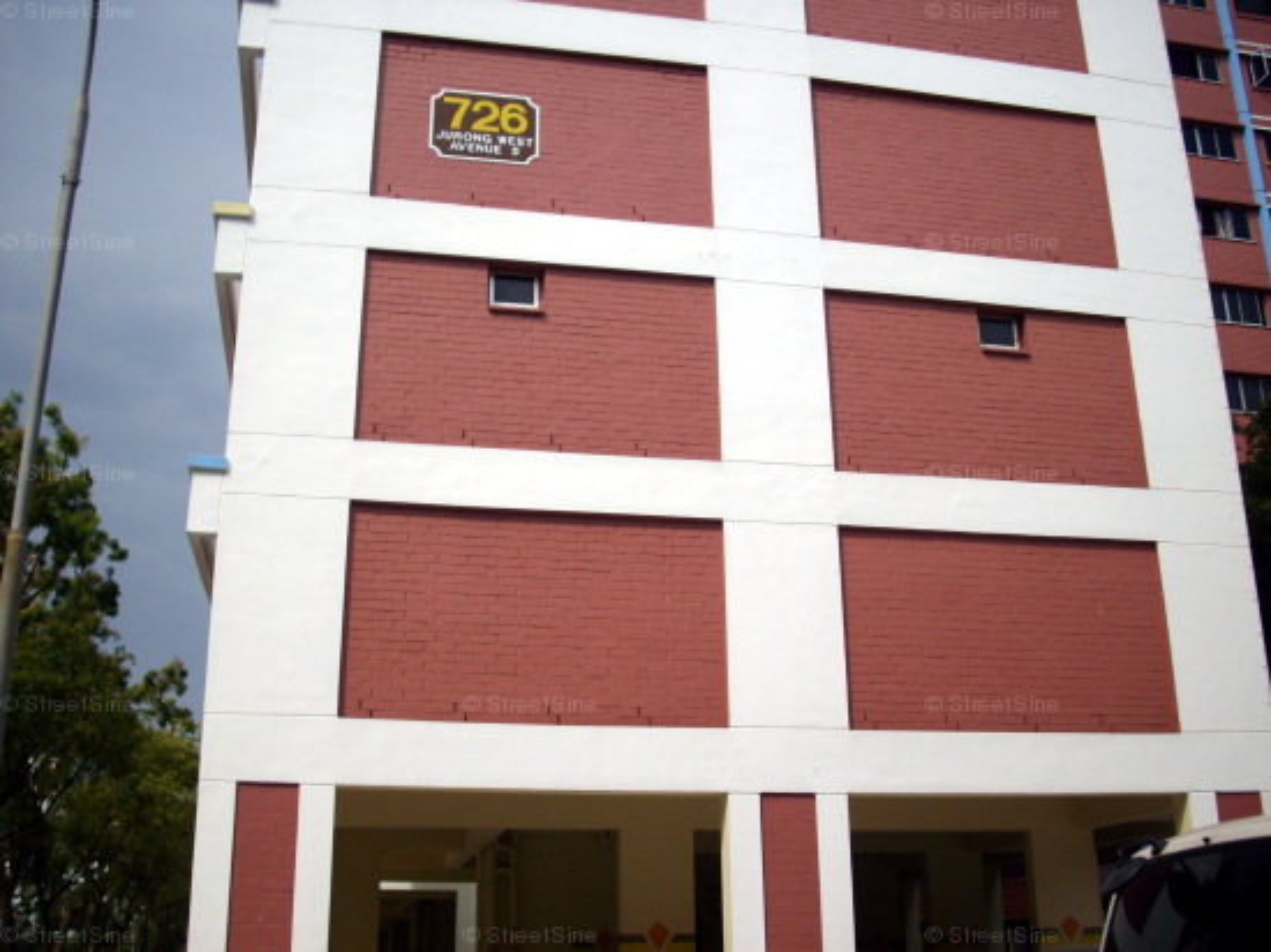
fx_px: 1358
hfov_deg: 50.2
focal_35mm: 37
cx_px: 636
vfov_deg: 38.6
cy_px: 476
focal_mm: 6.2
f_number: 5.6
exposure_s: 1/640
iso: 80
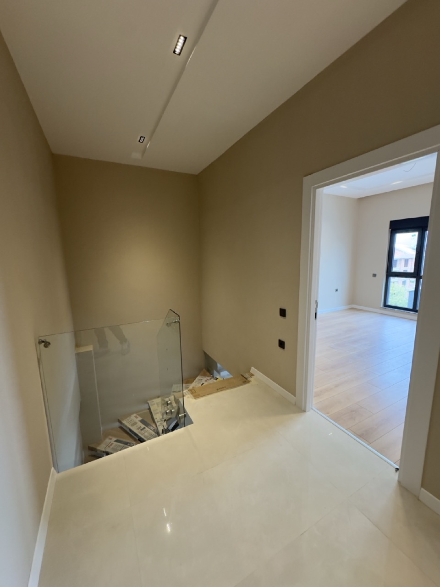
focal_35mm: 14
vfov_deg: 102.1
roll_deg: +1.4
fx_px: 237
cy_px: 294
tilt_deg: -7.7
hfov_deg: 85.7
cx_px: 220
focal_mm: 2.22
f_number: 2.2
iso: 320
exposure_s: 1/94
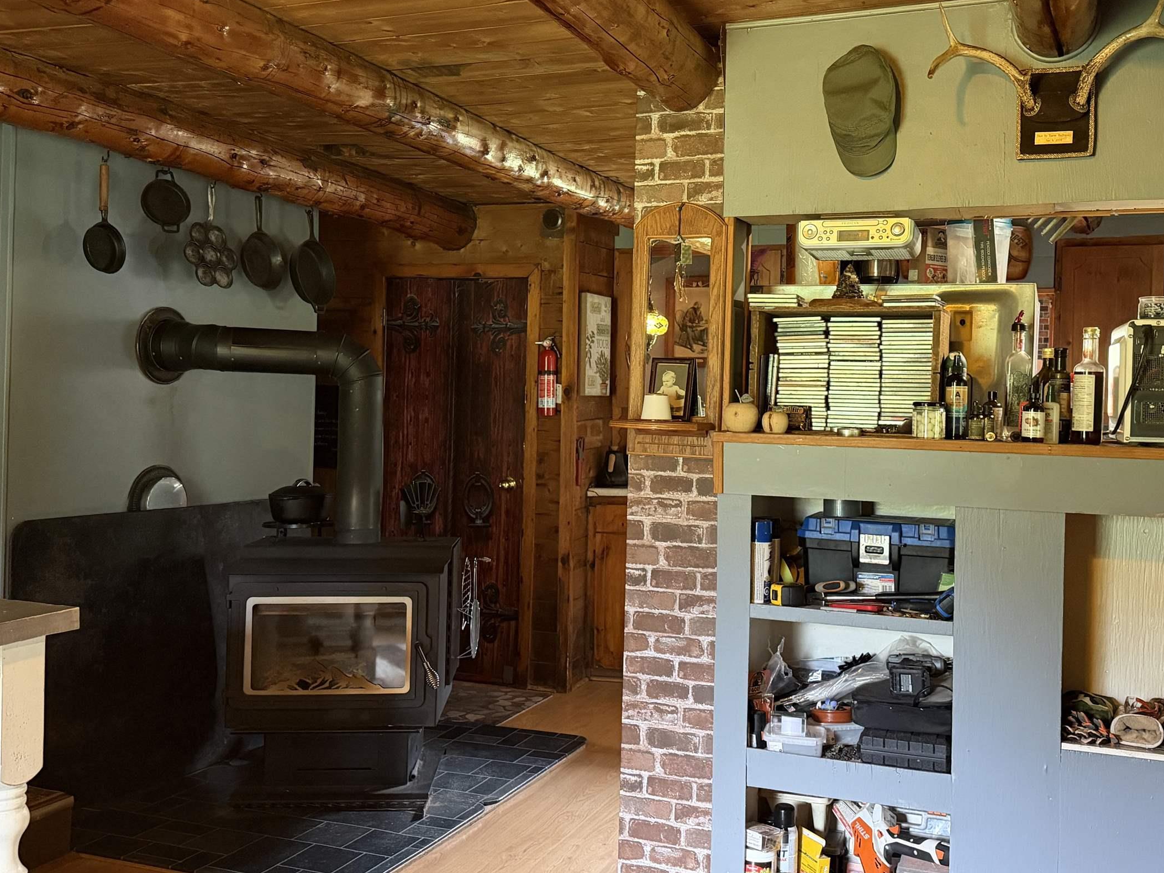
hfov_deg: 52.5
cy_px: 404
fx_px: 1177
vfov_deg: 40.7
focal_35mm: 35
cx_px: 642
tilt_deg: -0.3
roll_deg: -1.2
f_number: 1.78
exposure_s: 1/40
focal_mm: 6.76
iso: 800
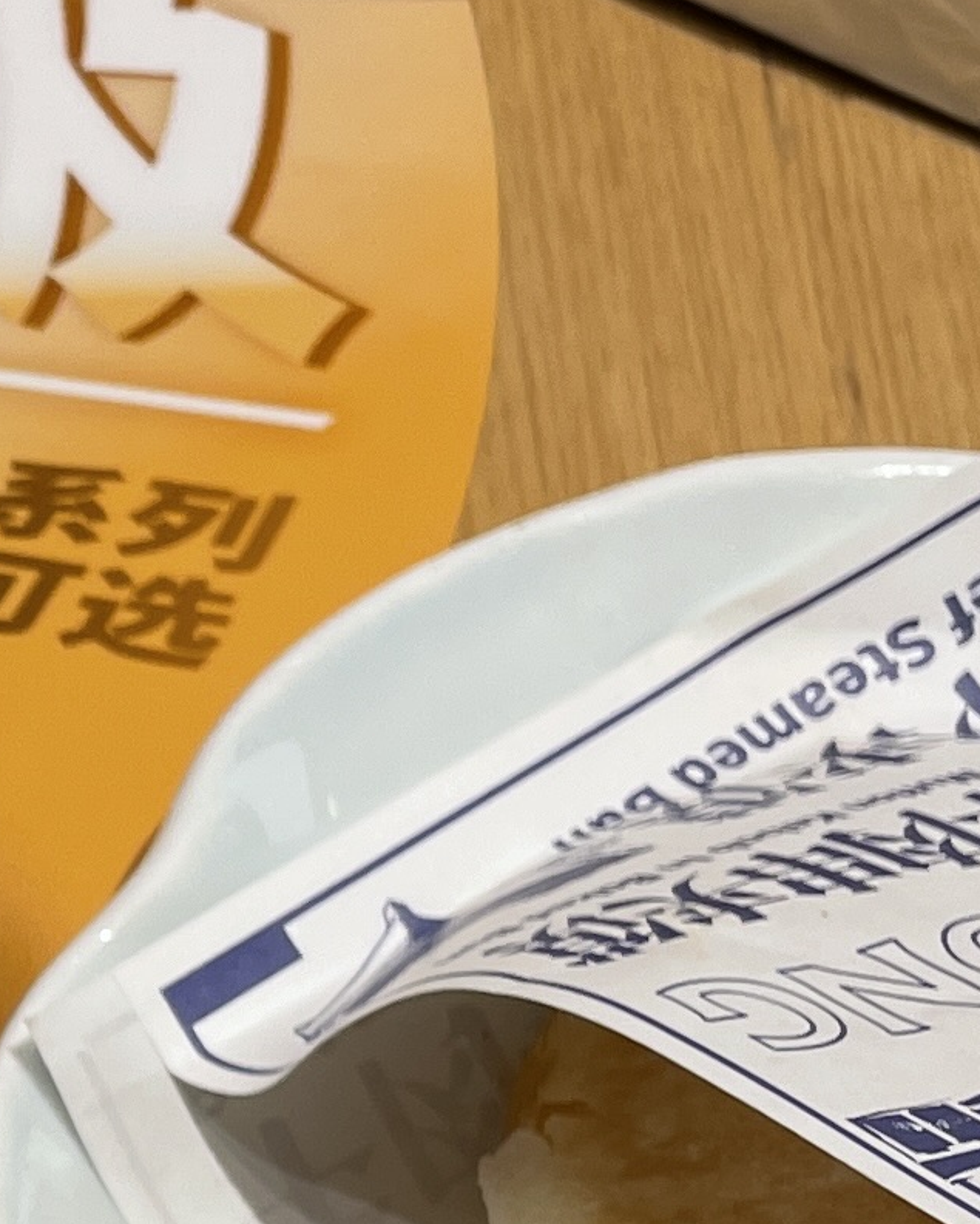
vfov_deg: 14.7
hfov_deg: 10.9
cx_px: -958
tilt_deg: -60.8
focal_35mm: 129
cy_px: 1119
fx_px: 4674
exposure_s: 1/177
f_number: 1.6
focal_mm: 4.2
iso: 32
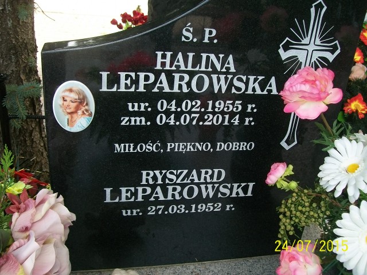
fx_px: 382
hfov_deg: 51.4
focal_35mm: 36
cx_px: 184
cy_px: 138
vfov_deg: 39.7
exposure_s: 1/125
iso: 80
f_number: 2.7
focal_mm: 6
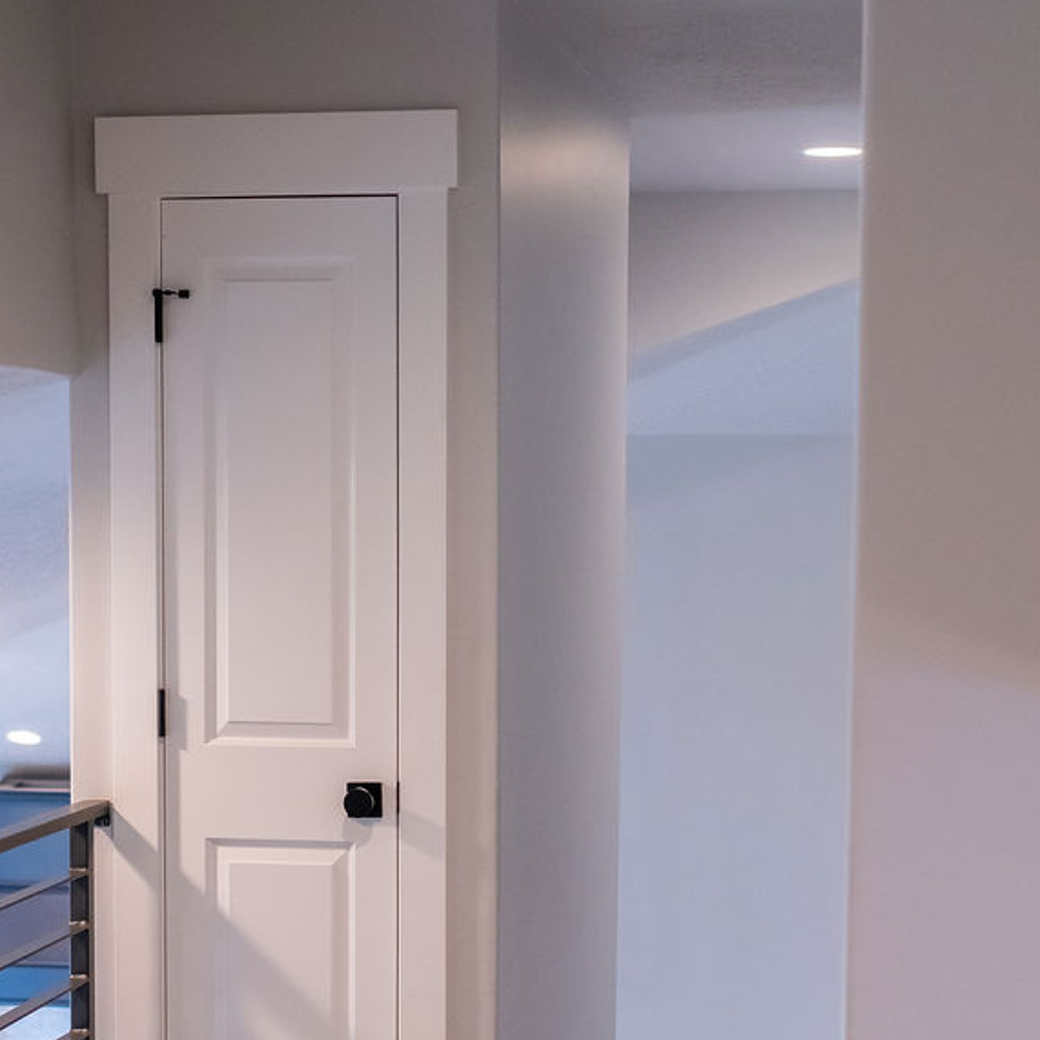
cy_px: 721
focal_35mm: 80
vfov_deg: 21.5
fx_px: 2719
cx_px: 565
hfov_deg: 21.6
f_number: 3.2
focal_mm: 35
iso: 1600
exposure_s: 1/250
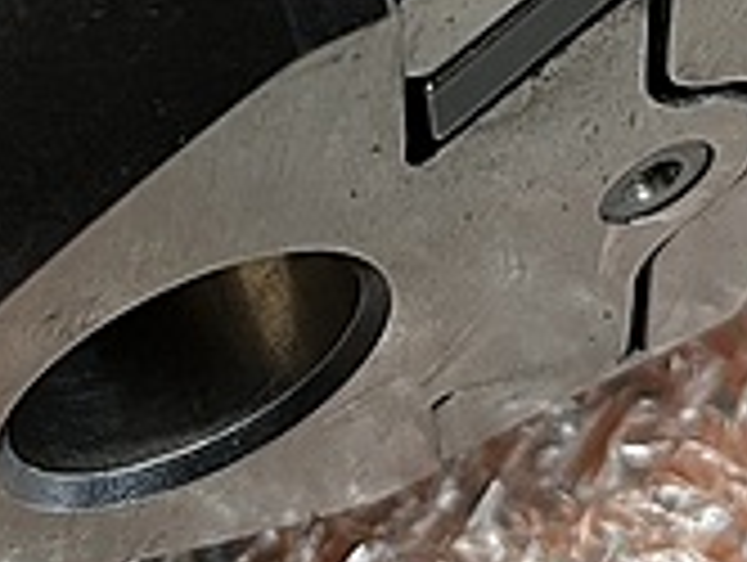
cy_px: -405
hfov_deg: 19.6
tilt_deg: -48.5
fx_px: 2161
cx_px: 266
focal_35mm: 100
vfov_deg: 13.5
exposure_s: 1/61
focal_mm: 5.1
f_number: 1.6
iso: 125
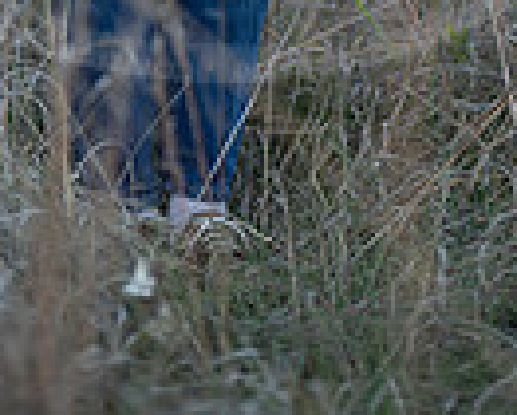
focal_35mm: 273
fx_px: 4180
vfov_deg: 5.5
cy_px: -431
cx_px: 185
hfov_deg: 7.1
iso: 160
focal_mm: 85
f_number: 1.3
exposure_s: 1/1000
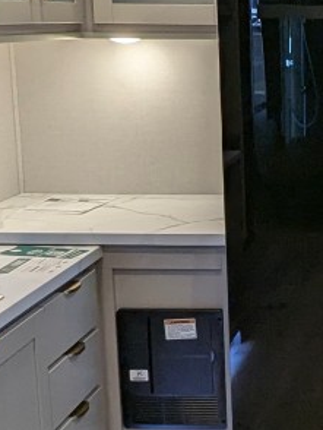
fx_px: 944
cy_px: 209
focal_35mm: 76
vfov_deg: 25.6
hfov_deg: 18.1
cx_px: 419
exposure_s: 1/102
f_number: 2.2
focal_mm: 2.35
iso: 112
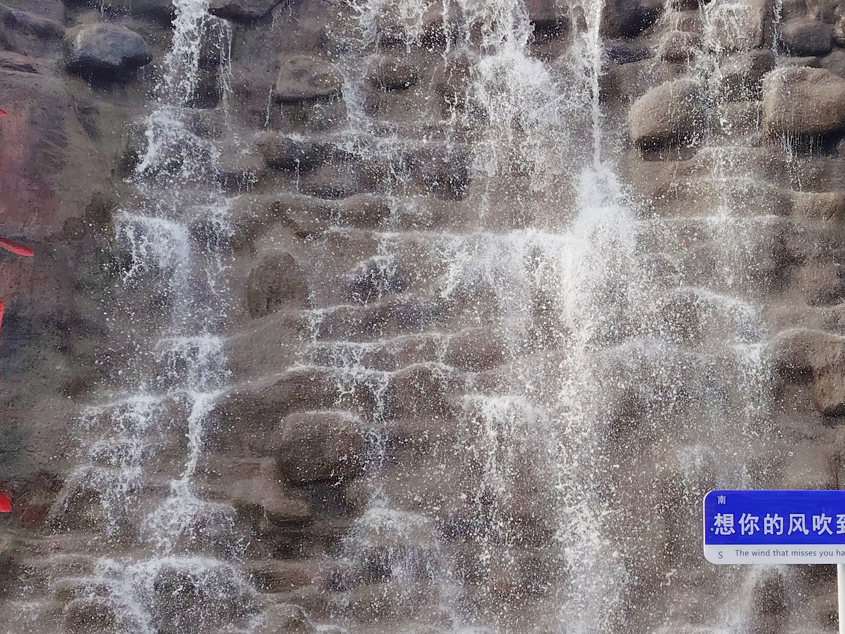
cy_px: 336
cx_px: 639
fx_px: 1465
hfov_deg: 31.6
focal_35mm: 60
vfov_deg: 24.4
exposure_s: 1/792
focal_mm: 5.25
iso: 100
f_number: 1.75
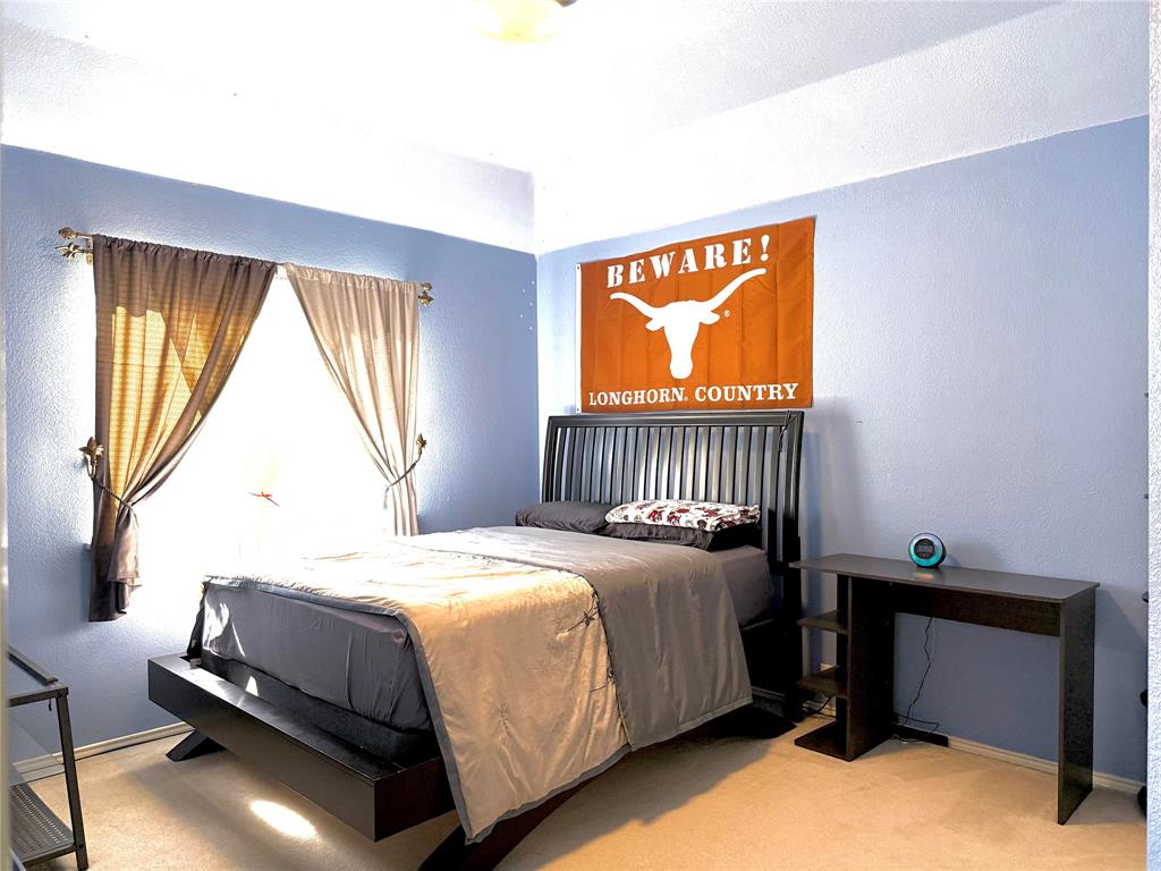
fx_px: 805
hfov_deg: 71.6
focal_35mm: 24
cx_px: 580
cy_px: 436
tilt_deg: -0.7
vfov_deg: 56.8
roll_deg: +0.6
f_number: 1.78
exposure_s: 1/120
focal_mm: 6.76
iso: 320
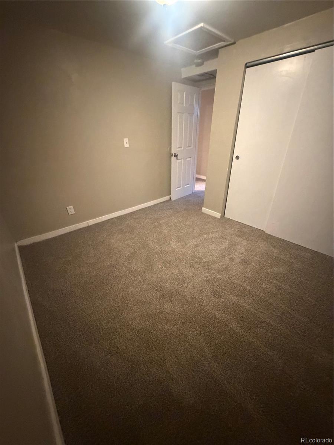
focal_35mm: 14
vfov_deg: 102.1
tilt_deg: -26.1
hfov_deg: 85.7
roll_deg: +0.1
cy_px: 222
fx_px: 180
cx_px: 167
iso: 1250
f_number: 2.2
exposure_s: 1/40
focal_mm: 2.22
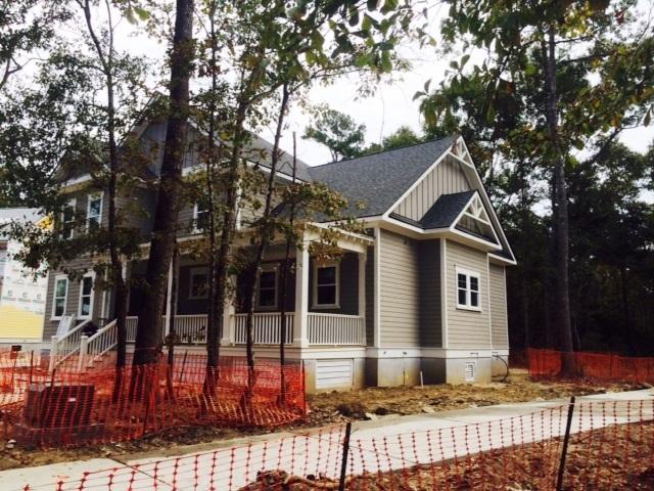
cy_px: 246
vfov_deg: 46.8
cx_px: 327
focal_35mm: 30
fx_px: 567
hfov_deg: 60.0
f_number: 2.2
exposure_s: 1/977
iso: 32
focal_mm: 4.12
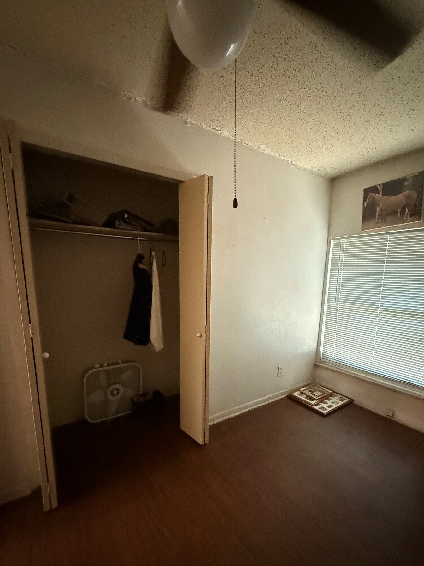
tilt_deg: -8.7
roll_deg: -0.3
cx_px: 221
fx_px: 261
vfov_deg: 93.9
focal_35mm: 16
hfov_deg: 78.1
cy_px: 322
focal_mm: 2.22
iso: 1250
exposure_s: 1/40
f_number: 2.2
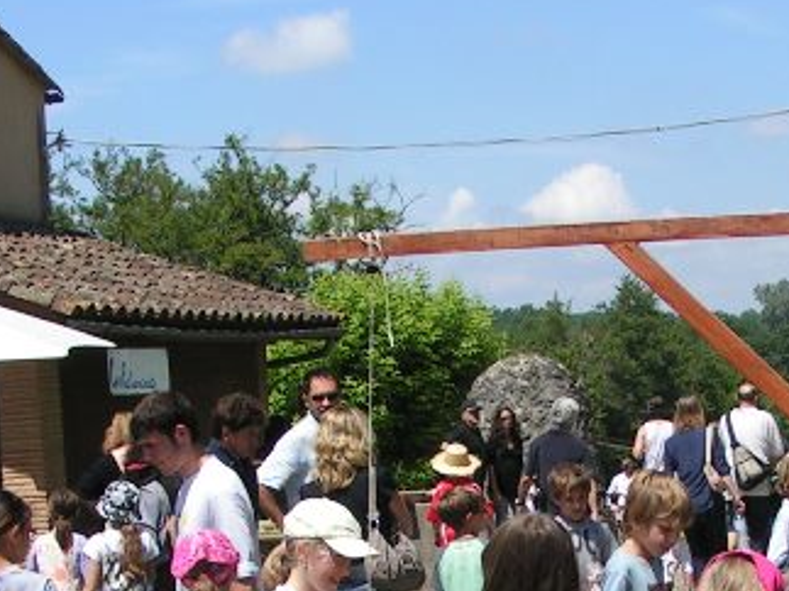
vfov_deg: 15.4
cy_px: 622
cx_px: 492
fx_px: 2142
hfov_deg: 20.8
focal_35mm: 94
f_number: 5.6
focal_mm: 5.8
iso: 50
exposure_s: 1/400
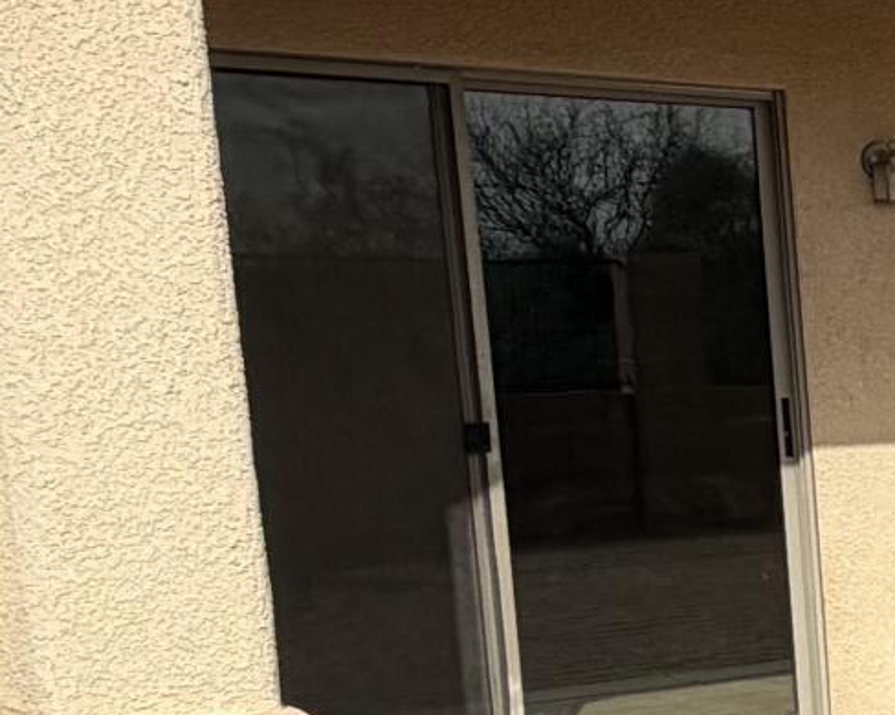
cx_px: 1926
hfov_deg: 16.0
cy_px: 644
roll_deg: -0.2
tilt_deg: -9.4
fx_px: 2224
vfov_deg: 18.0
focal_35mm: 84
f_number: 2.2
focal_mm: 2.22
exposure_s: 1/1339
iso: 20
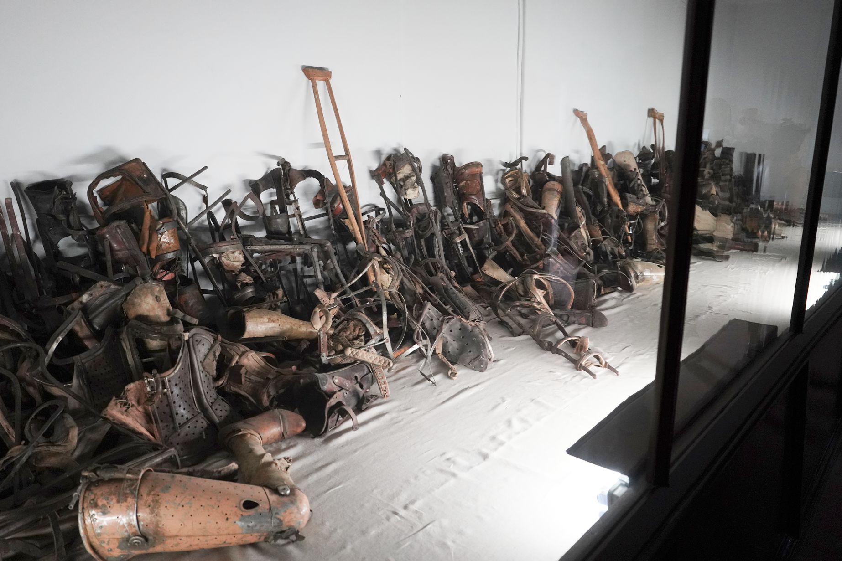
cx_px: 413
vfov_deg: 49.5
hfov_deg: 69.4
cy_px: 268
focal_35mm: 26
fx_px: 608
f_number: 3.5
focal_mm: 24
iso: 3200
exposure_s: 1/80
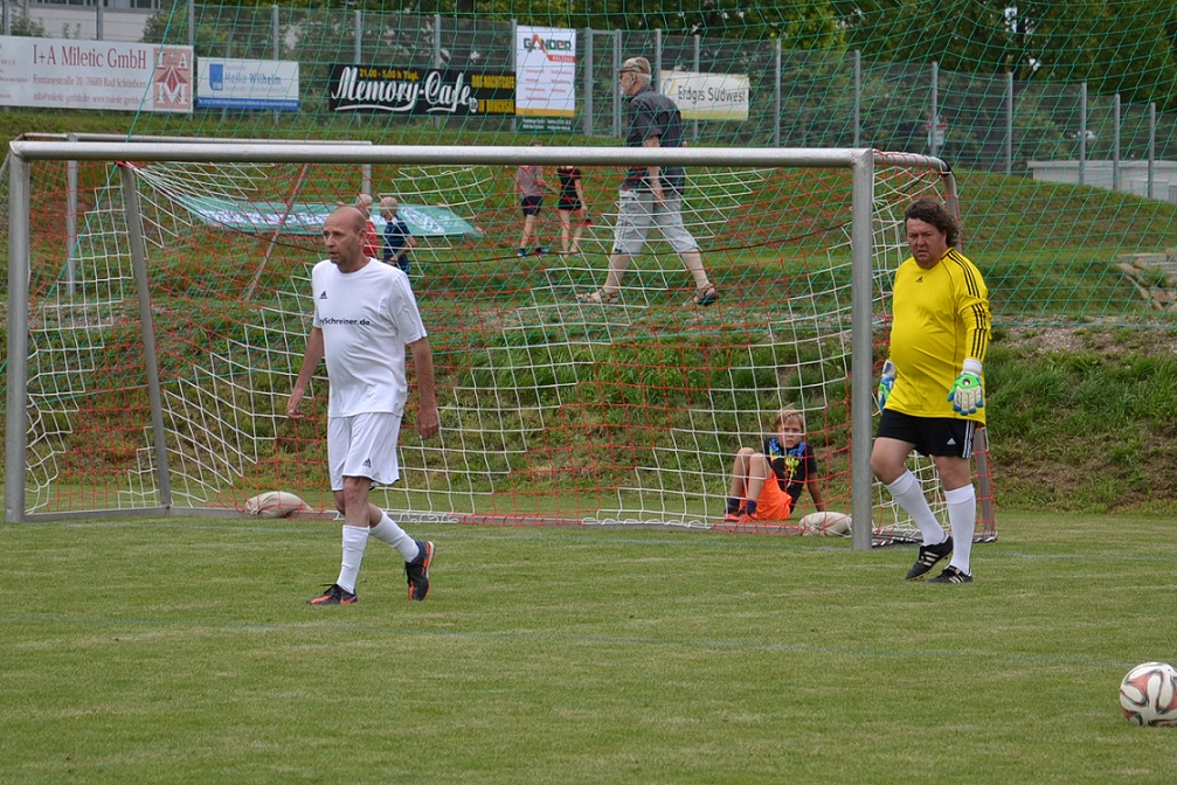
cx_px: 665
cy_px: 289
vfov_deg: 5.9
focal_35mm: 234
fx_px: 7644
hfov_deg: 8.8
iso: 280
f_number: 5.6
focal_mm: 105
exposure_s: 1/500
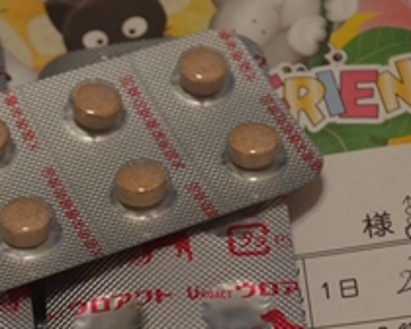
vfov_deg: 9.6
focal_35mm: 161
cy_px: 284
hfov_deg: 12.0
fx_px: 1958
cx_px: 145
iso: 1250
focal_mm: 40
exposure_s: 1/60
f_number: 5.3
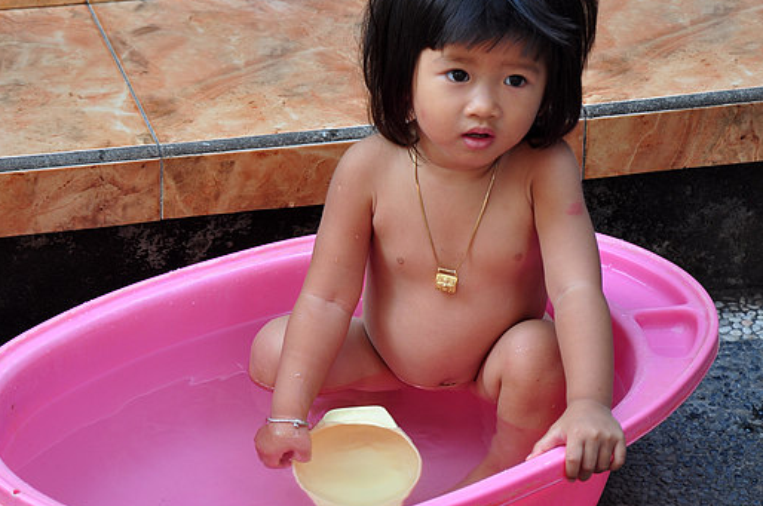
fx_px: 4861
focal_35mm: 230
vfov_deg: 6.0
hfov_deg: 9.0
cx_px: 383
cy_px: 240
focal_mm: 105
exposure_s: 1/50
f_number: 5.6
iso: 200
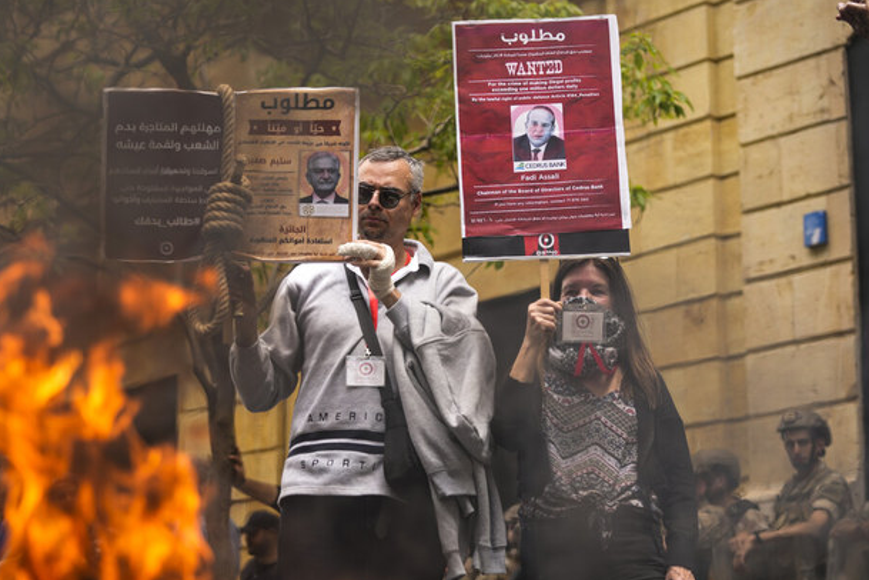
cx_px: 412
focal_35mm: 77
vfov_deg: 17.7
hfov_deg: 26.3
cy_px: 312
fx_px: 1859
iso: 100
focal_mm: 70
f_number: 3.2
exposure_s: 1/500
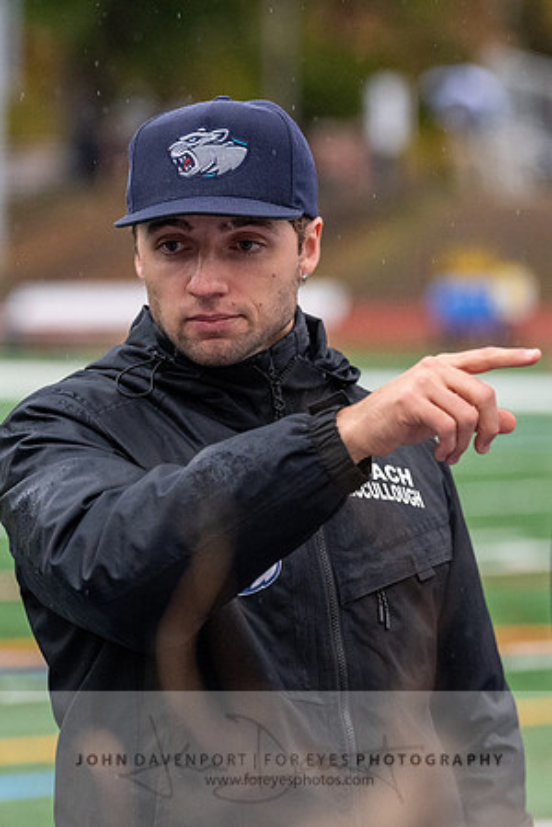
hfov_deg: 5.4
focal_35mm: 253
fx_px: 5809
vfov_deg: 8.1
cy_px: 292
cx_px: 250
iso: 3200
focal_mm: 130
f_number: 2.8
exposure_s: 1/1000
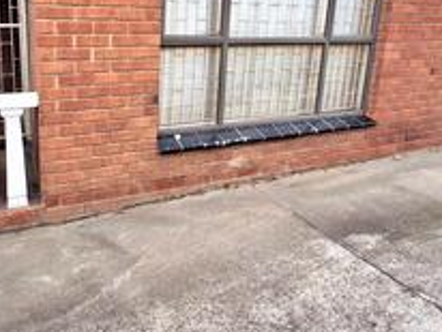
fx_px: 396
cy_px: 86
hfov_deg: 57.7
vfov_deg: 44.1
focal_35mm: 31
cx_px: 170
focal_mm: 1.64
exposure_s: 1/278
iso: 40
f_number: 2.2
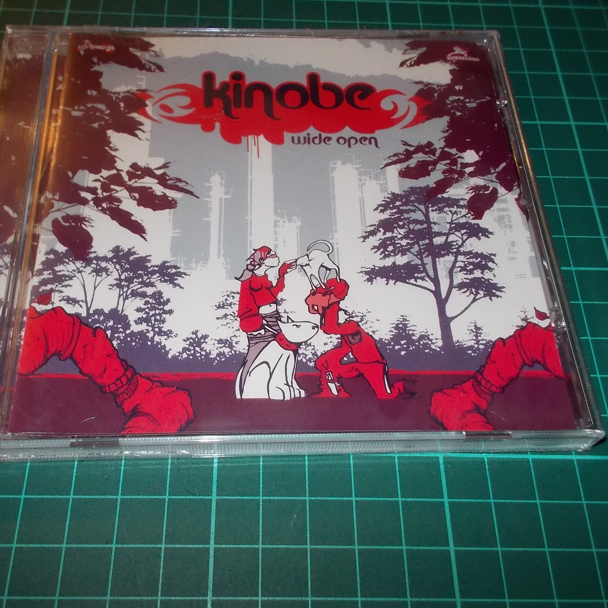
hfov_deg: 47.1
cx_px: 272
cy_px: 304
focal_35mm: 35
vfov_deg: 47.2
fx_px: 696
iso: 200
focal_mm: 4.1
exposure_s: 1/30
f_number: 3.3
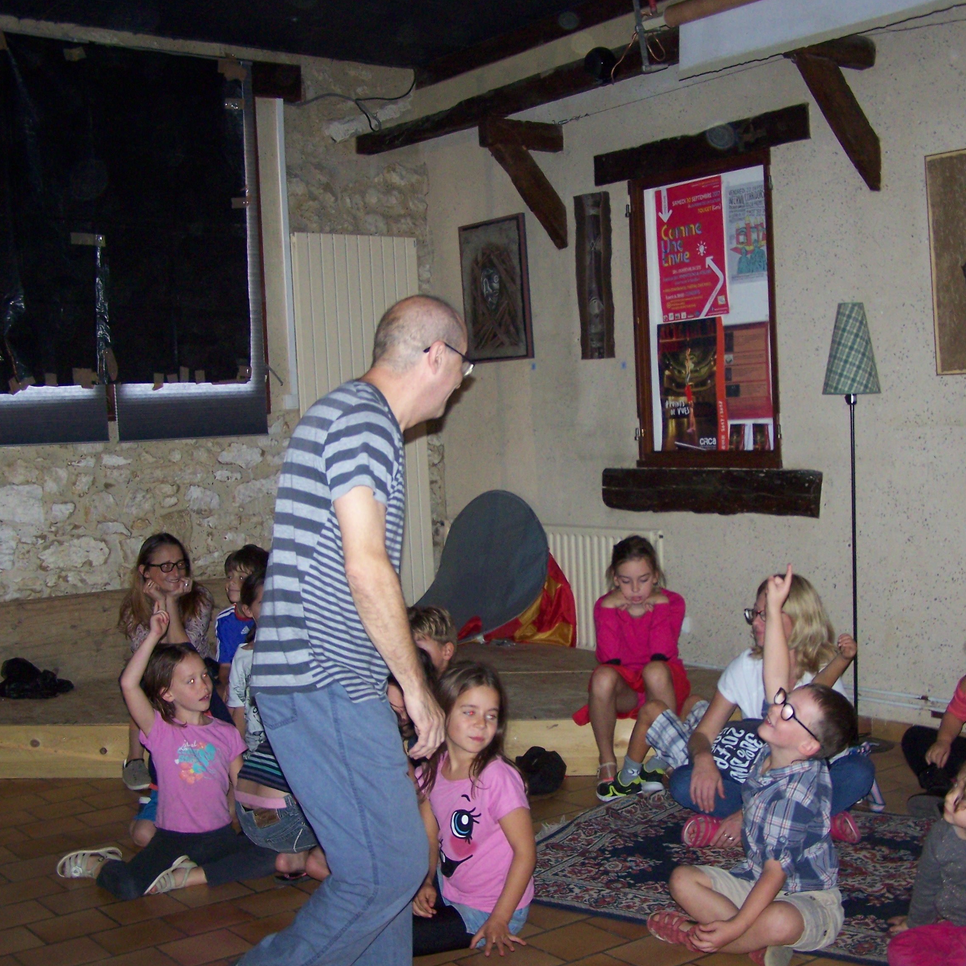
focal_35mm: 45
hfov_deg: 37.5
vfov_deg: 37.6
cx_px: 534
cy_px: 482
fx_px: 1421
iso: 160
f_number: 2.8
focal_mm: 6.3
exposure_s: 1/30
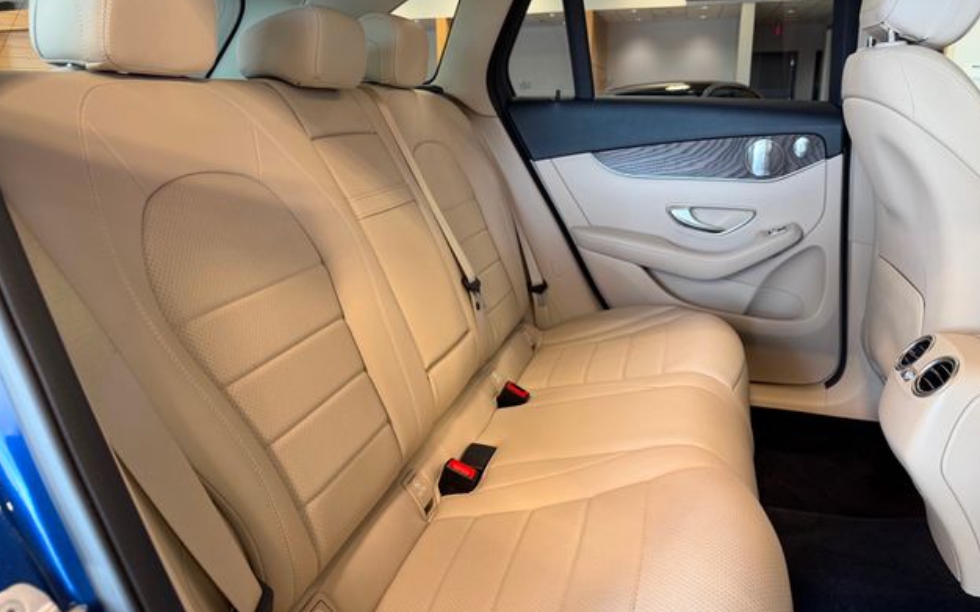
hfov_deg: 70.4
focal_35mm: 26
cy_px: 285
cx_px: 490
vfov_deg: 47.5
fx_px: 694
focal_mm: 6.76
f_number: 1.78
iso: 160
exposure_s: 1/60
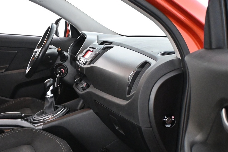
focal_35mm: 89
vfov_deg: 15.2
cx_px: 33
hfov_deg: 22.3
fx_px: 567
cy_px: 106
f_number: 4.8
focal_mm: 30.5
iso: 4500
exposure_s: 1/60
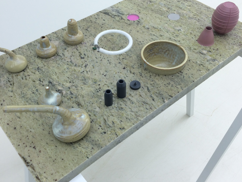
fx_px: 259
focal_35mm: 37
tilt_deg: -49.1
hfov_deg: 50.1
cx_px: 117
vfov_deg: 38.7
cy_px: 88
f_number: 2.2
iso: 32
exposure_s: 1/129
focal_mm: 4.15
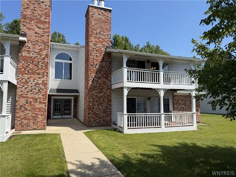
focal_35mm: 24
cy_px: 88
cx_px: 118
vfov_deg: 56.8
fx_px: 164
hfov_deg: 71.6
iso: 80
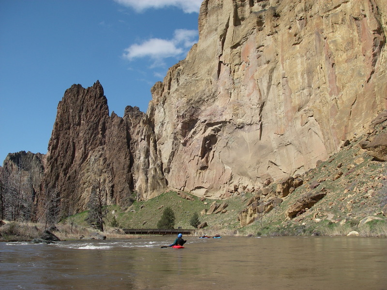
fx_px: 425
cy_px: 145
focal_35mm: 38
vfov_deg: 37.7
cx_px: 194
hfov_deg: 49.0
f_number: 6.6
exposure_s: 1/250
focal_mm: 6.3
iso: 64
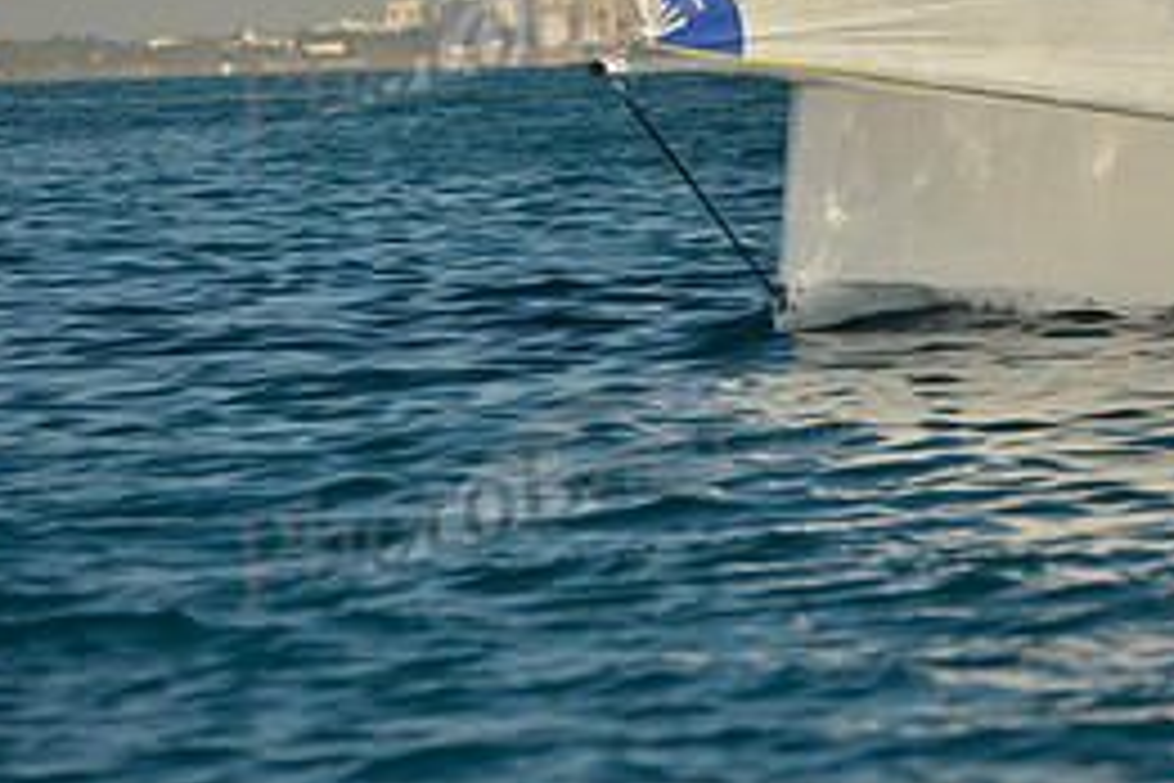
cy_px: 191
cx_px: 1102
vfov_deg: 3.1
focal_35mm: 445
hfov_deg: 4.6
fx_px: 14511
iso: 200
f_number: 7.1
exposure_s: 1/800
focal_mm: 200
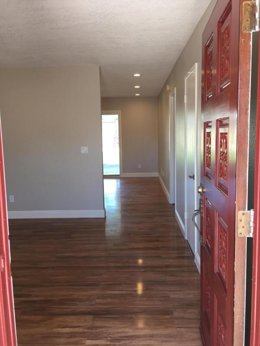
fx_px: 290
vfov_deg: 61.7
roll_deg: +1.2
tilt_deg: -7.7
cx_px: 130
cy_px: 173
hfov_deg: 48.2
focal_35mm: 29
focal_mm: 4.15
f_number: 2.2
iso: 25
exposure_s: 1/40
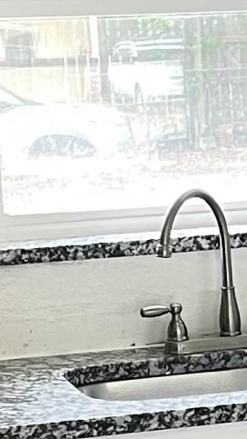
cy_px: 348
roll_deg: +3.3
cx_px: 396
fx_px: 2047
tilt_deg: -10.8
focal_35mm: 176
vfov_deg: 12.2
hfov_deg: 6.8
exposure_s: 1/60
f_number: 1.6
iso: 100
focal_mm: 4.2
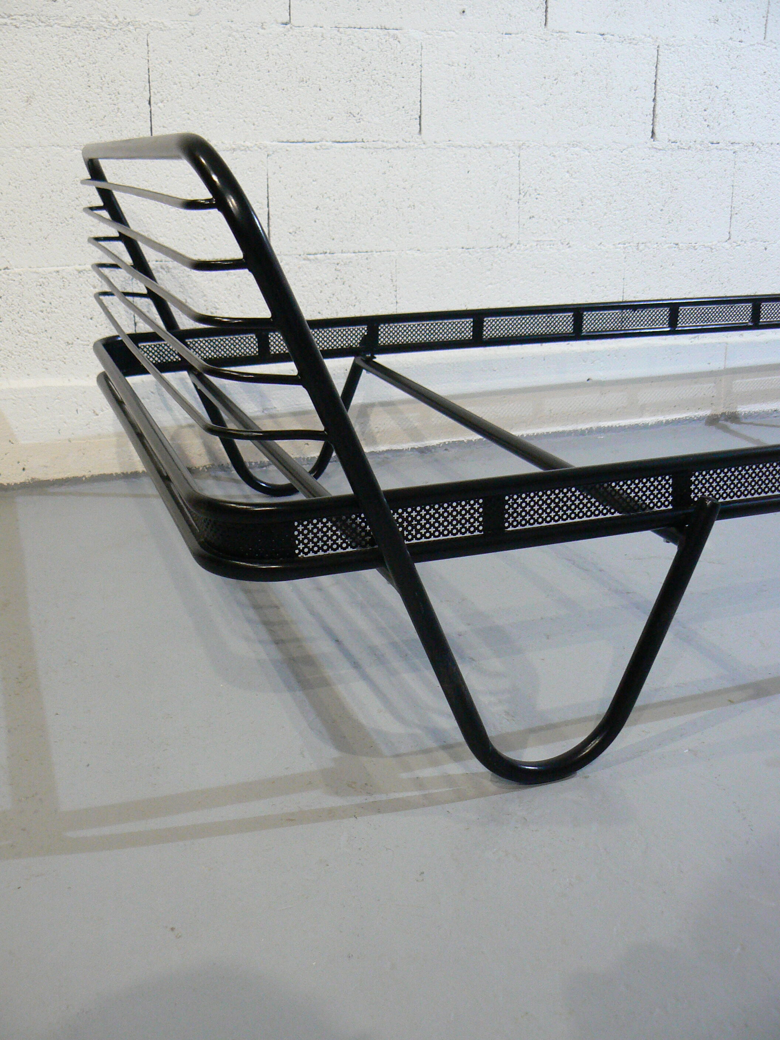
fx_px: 1082
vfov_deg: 51.4
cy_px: 520
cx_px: 390
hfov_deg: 39.7
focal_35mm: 36
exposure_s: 1/25
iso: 200
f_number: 2.8
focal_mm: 6
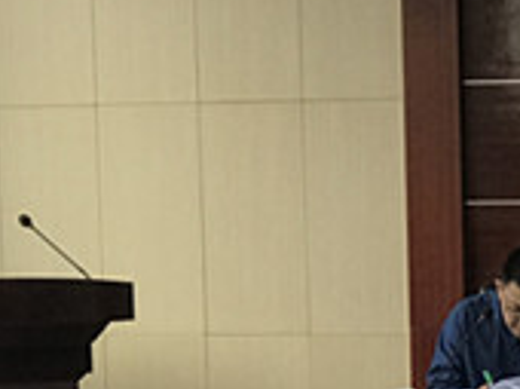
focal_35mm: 218
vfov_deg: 6.8
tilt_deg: -5.9
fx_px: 3270
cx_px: 596
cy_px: 403
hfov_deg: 9.0
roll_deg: +0.8
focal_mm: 6.6
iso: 125
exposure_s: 1/50
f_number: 2.8
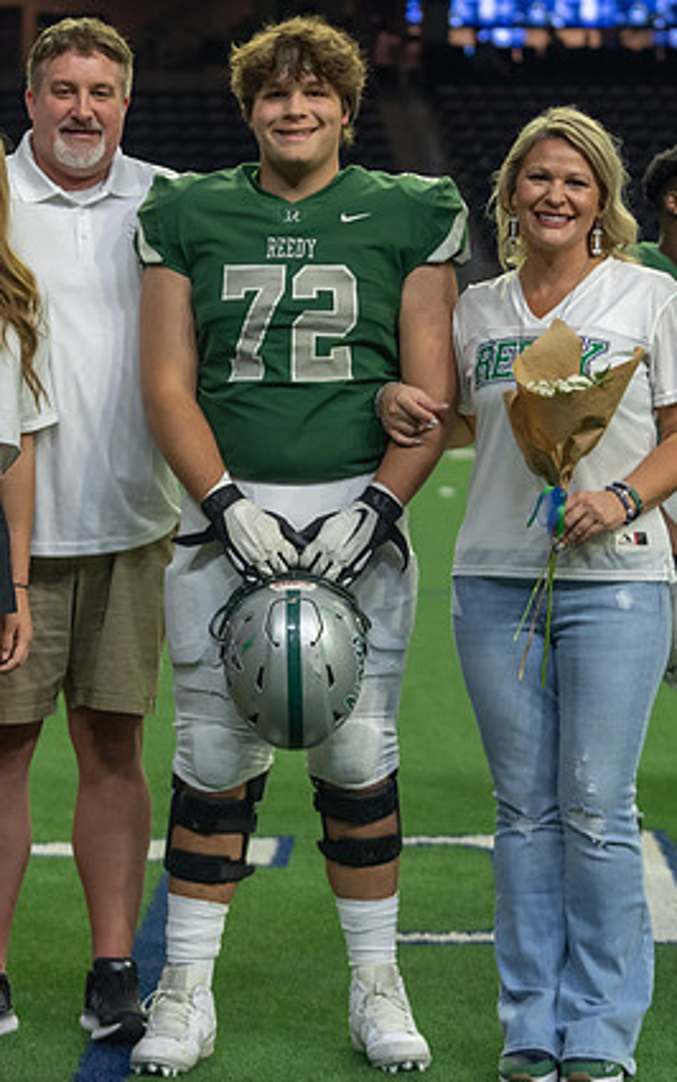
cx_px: 250
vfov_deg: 17.2
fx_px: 3568
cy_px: 525
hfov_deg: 10.8
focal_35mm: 121
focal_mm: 70
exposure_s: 1/320
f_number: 2.8
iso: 1250
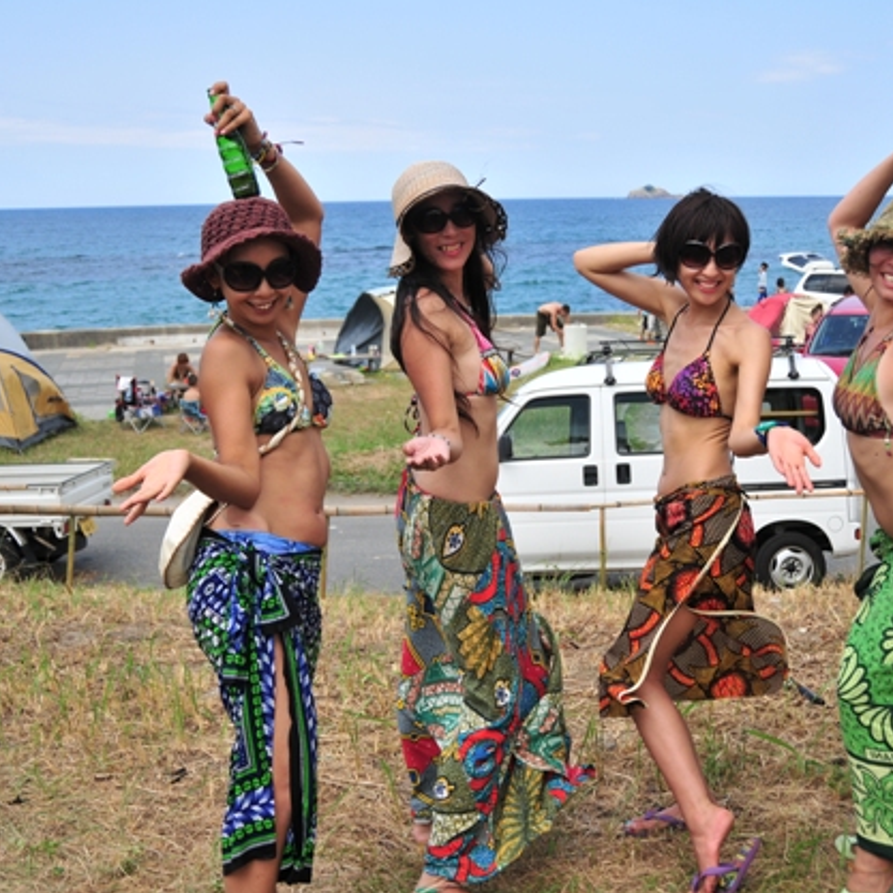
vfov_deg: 39.2
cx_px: 505
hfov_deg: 39.1
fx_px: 1255
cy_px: 449
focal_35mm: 43
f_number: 4
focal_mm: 22
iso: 200
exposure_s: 1/1250
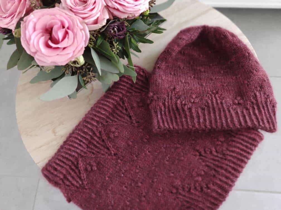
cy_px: 105
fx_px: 333
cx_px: 140
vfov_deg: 35.1
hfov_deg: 45.8
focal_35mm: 41
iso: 2824
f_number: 2
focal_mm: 8.16
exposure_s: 1/33
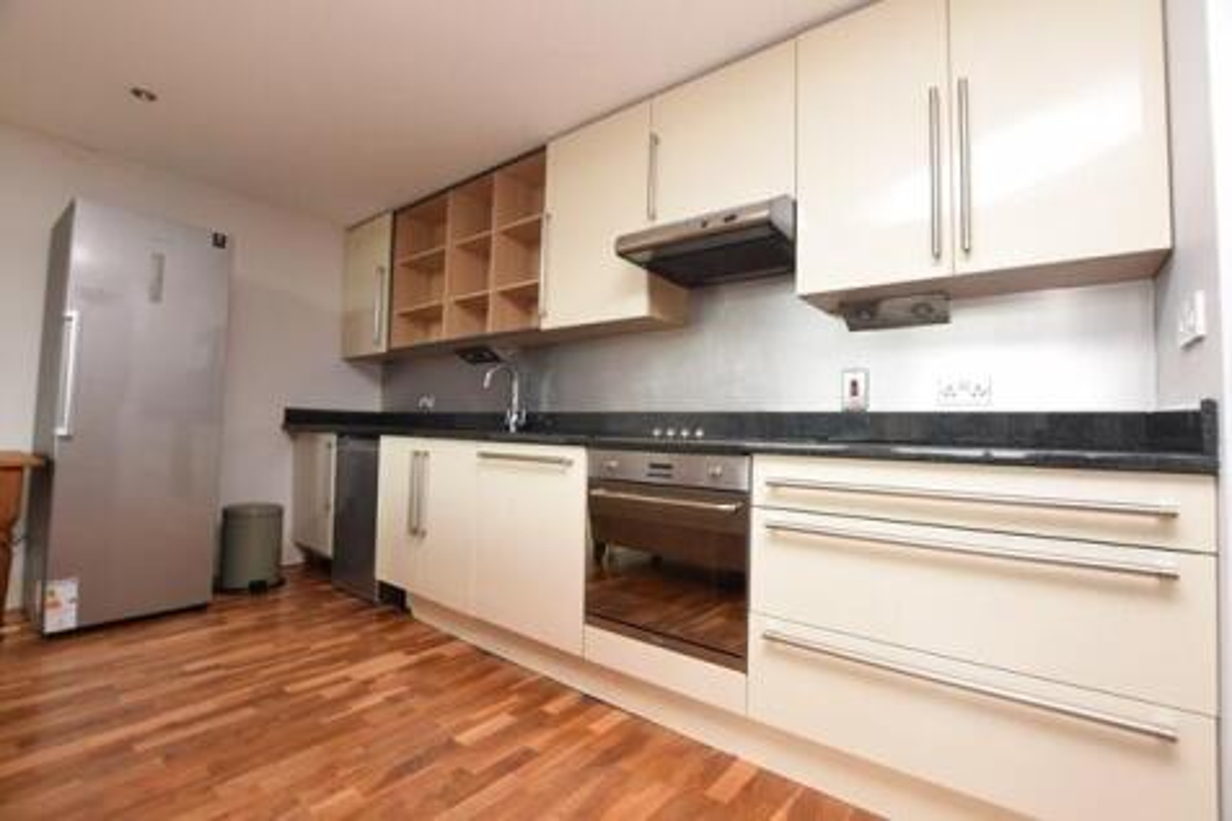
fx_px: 513
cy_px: 410
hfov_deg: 100.4
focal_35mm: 15
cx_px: 616
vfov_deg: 77.3
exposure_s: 1/125
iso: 360
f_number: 5.6
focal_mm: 10
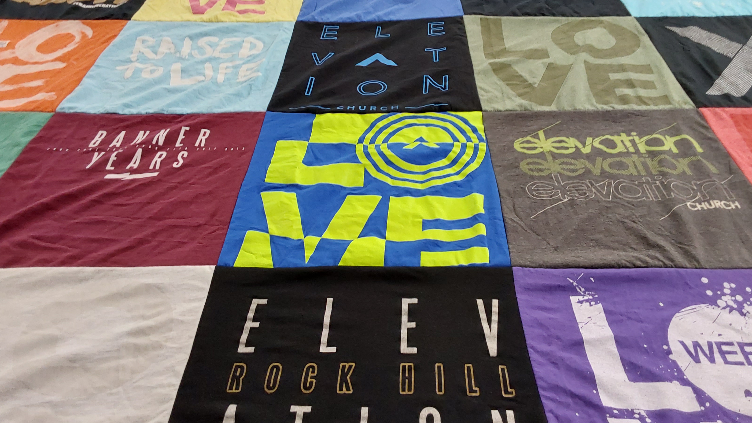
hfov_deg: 62.6
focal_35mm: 31
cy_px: 188
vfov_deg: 37.7
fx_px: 618
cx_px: 376
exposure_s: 1/60
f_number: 1.9
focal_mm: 2.91
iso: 160
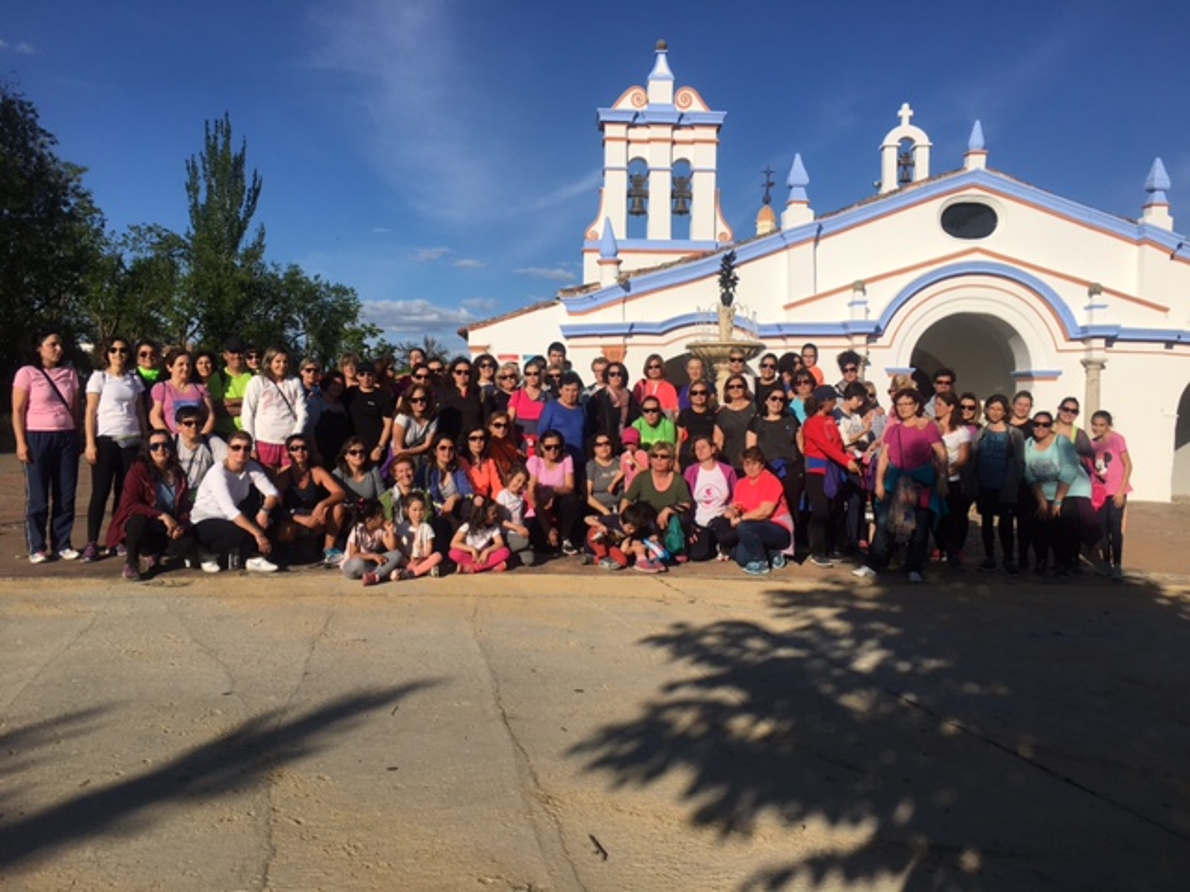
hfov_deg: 61.7
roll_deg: -0.2
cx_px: 595
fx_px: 997
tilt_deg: +0.7
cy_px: 446
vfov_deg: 48.2
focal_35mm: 29
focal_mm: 4.15
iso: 25
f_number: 2.2
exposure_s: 1/3663
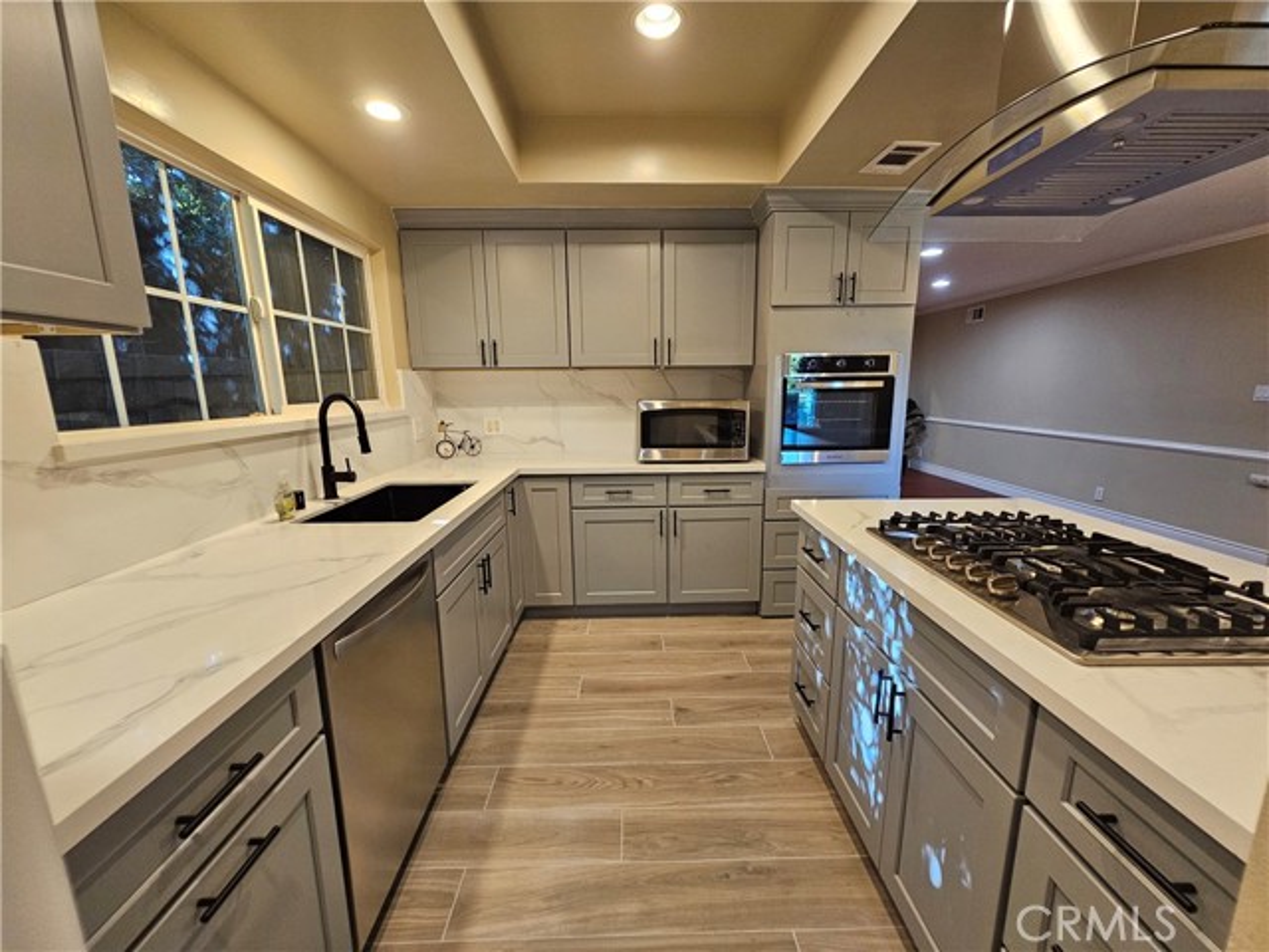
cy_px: 476
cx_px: 634
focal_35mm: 13
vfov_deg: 89.9
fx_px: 477
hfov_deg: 106.2
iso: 250
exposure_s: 1/60
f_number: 2.2
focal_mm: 2.2
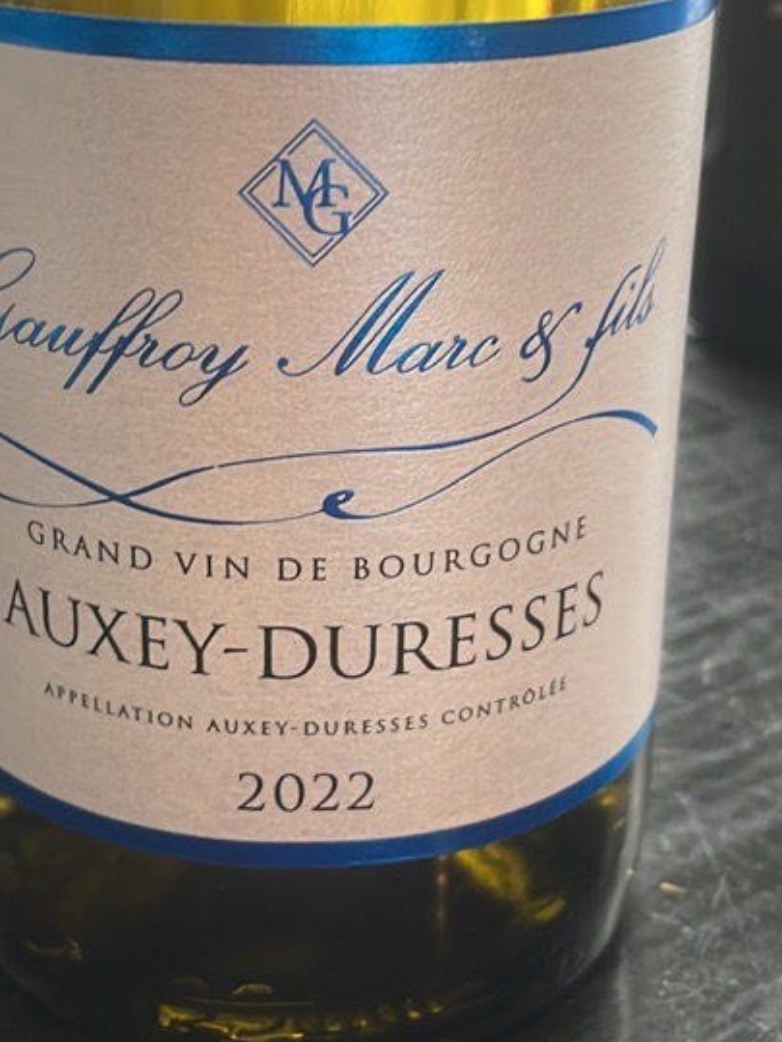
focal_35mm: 32
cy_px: 507
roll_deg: -0.9
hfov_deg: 44.0
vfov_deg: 56.8
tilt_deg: -22.8
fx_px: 964
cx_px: 322
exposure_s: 1/40
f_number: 1.6
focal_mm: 4.2
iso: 250
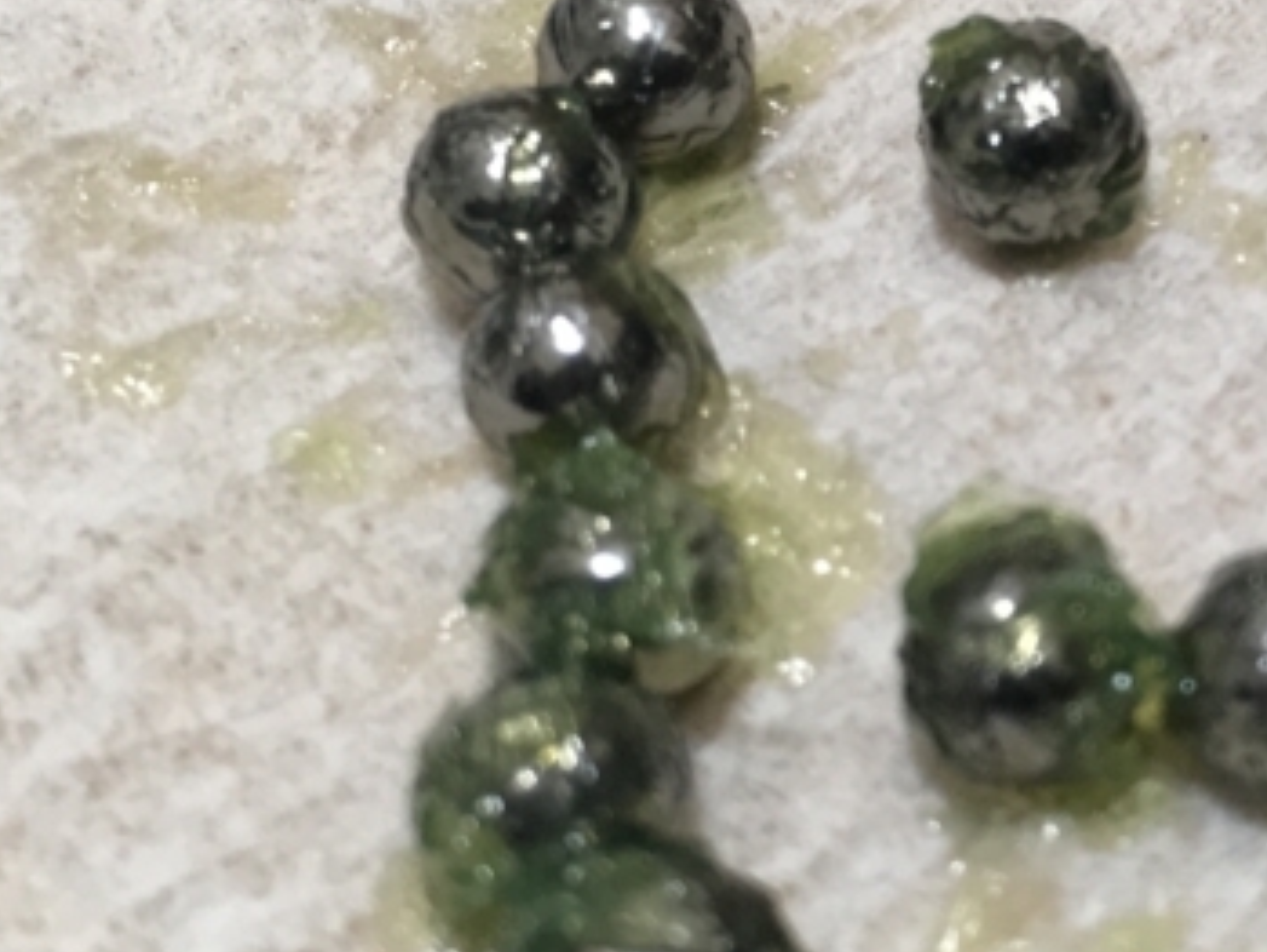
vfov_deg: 17.4
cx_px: 1231
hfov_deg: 22.2
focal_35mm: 85
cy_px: 461
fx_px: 3112
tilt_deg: -53.0
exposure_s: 1/30
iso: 125
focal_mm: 4.15
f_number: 2.2
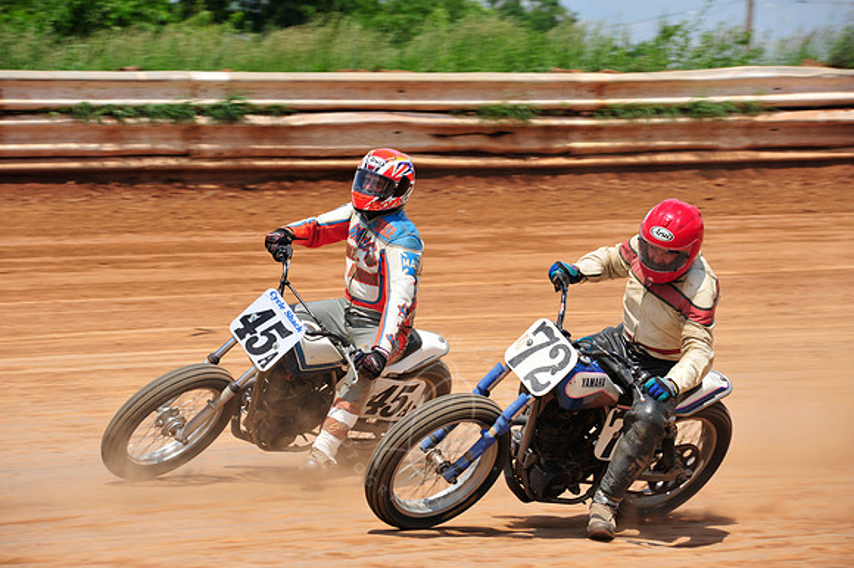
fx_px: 4742
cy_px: 284
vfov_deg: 6.9
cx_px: 427
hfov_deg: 10.3
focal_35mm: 200
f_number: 10
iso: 200
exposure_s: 1/400
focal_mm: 200
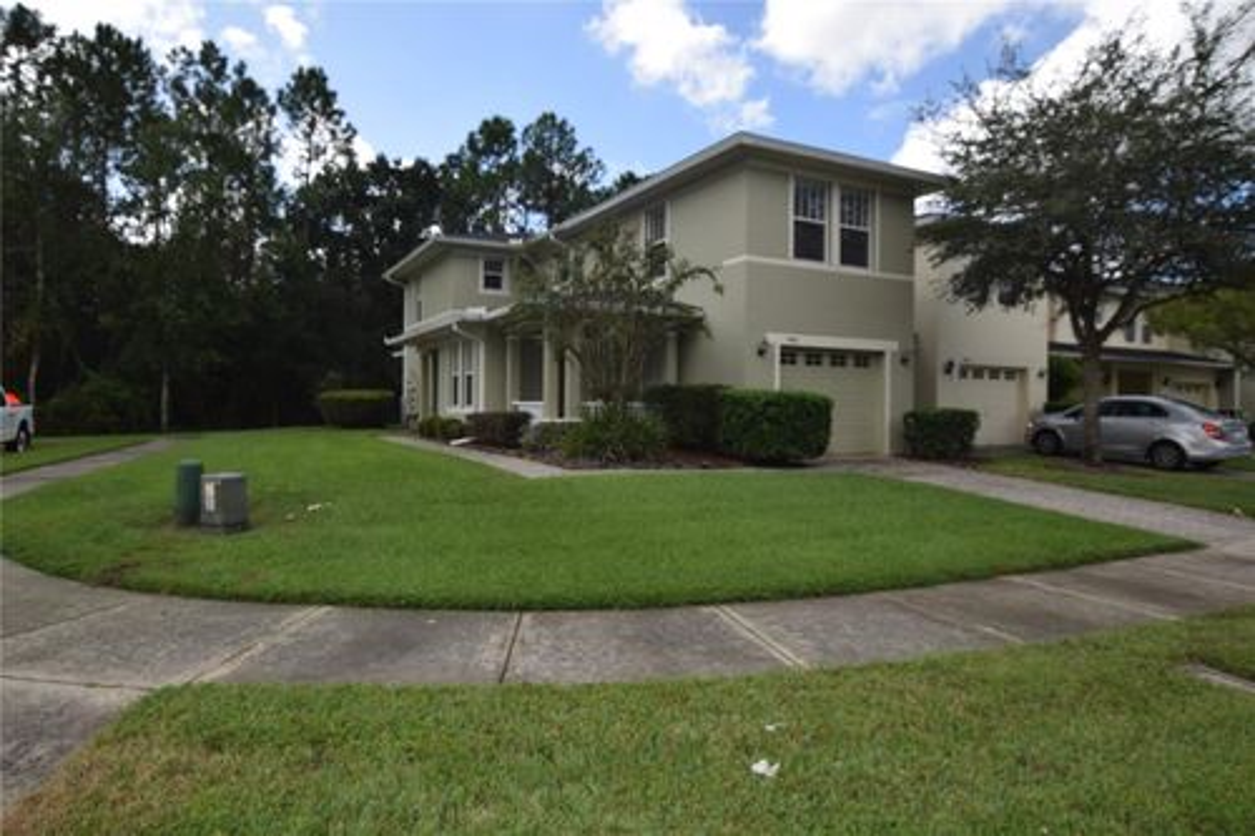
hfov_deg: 81.2
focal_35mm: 21
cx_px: 628
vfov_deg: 59.5
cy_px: 418
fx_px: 732
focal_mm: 14
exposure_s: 1/200
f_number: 9
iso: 100
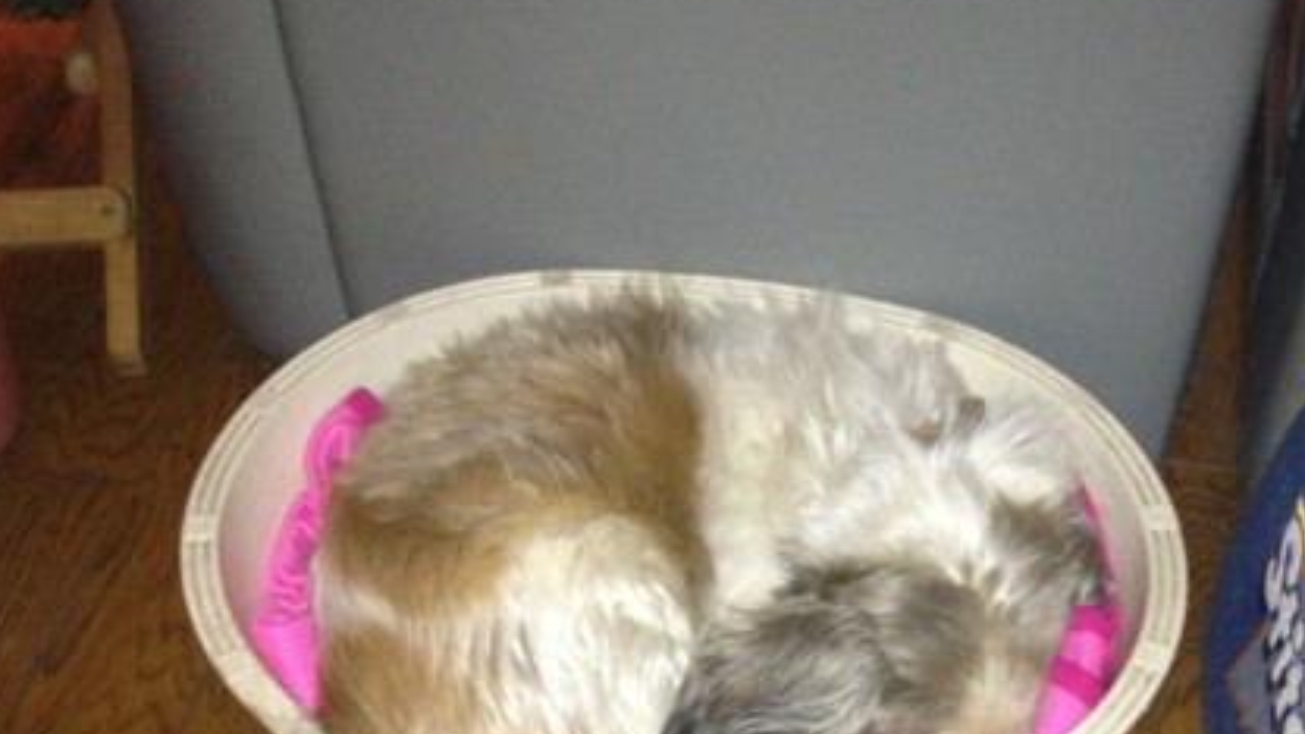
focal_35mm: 55
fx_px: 1903
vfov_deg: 21.4
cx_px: 772
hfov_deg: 37.7
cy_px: 659
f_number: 2.4
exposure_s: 1/16
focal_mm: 4.28
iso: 250
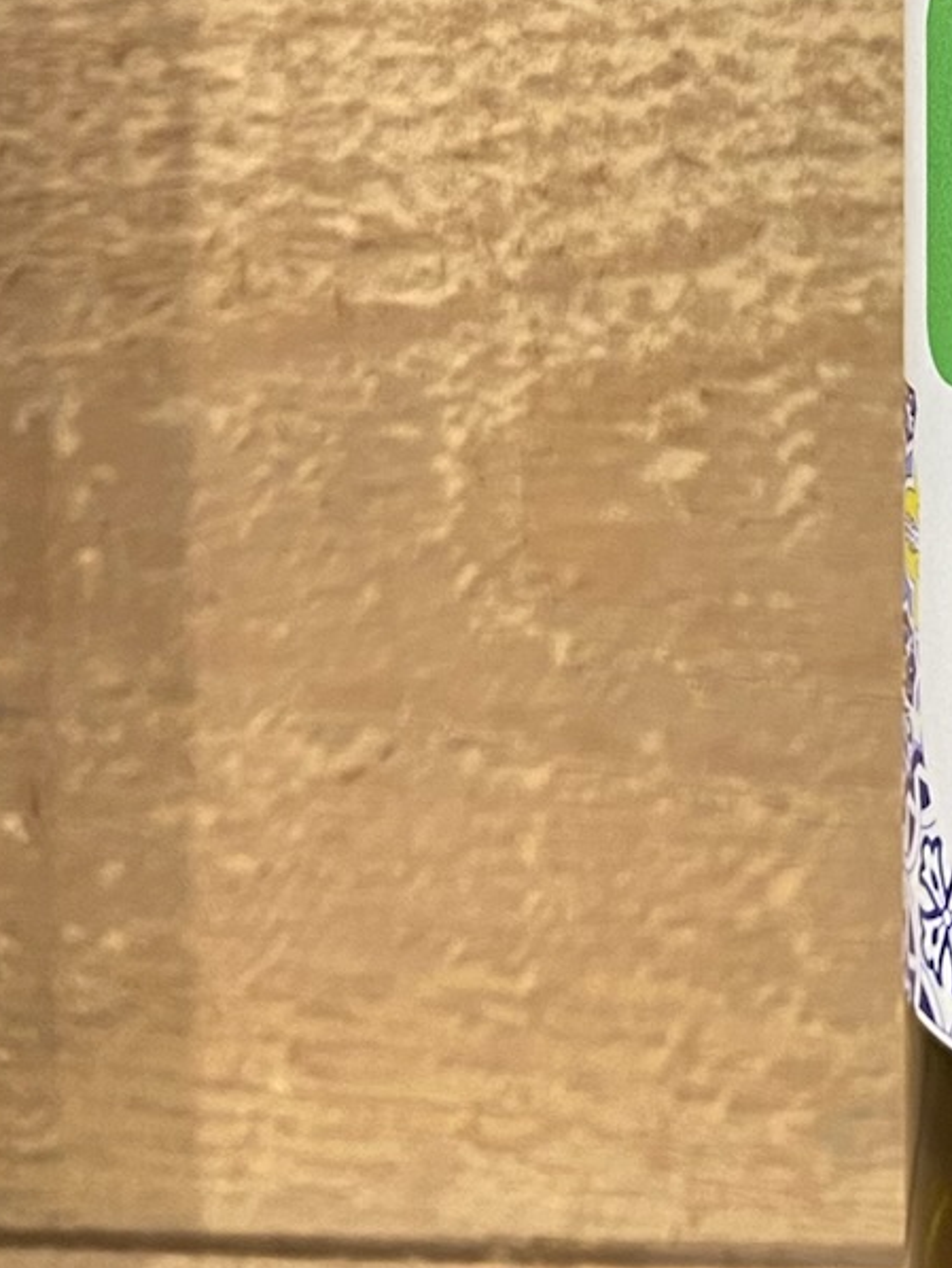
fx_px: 3261
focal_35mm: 89
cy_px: 4
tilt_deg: -3.8
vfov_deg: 21.3
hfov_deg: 15.9
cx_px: 1194
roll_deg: +0.0
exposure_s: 1/60
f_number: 1.8
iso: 160
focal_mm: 4.25
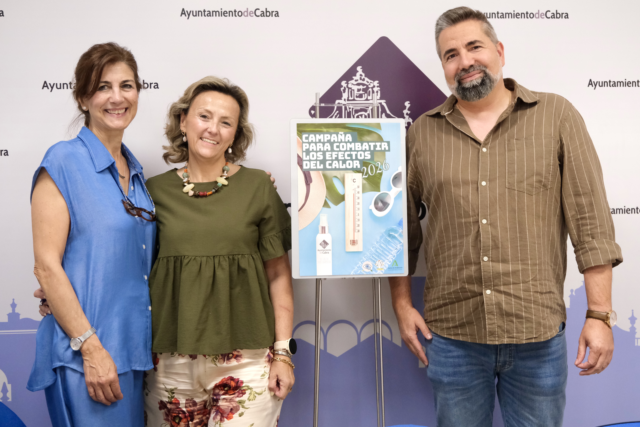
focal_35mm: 44
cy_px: 214
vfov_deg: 30.5
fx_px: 782
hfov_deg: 44.5
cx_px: 320
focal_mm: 29.2
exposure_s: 1/160
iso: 2500
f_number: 4
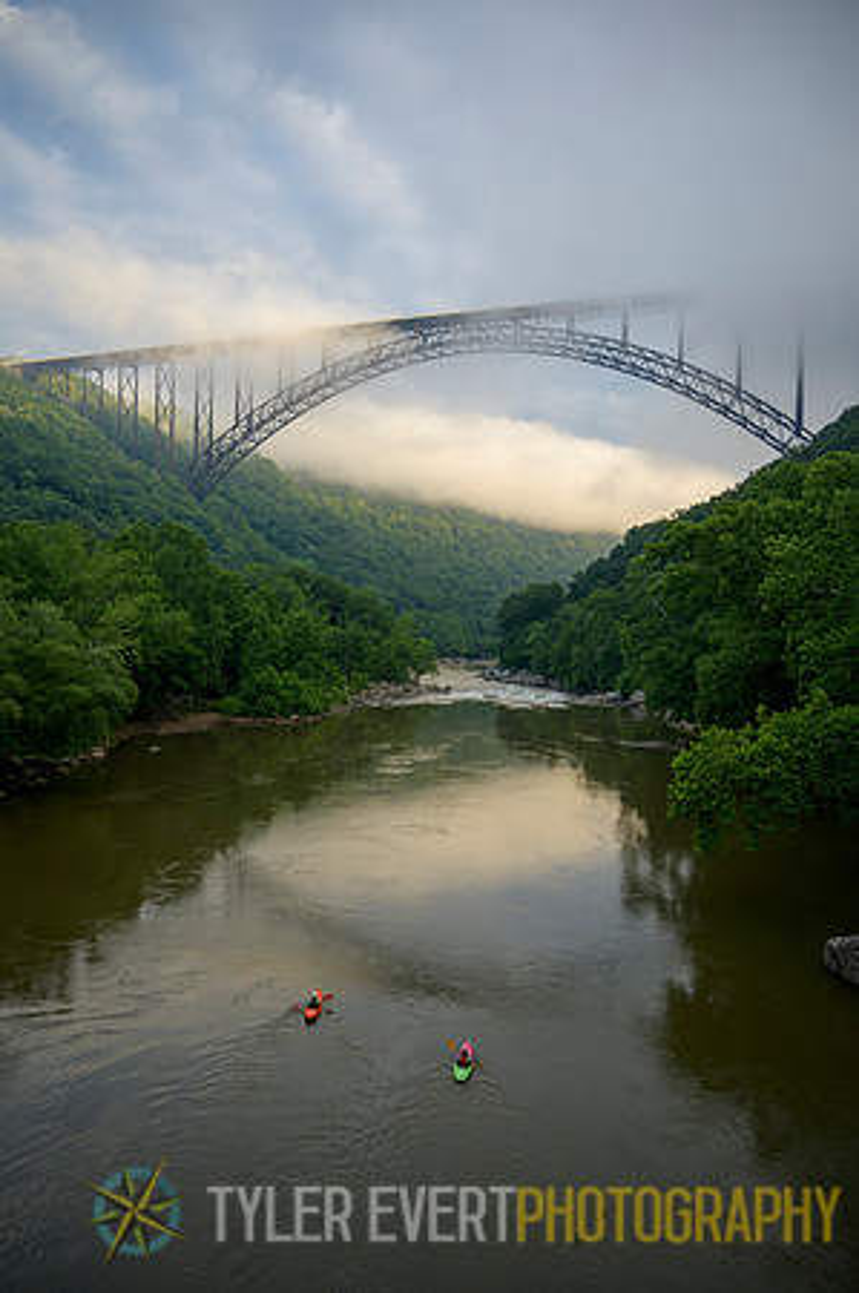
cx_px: 430
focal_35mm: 24
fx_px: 861
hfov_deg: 53.0
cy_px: 646
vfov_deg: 73.8
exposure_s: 1/160
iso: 50
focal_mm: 24
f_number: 4
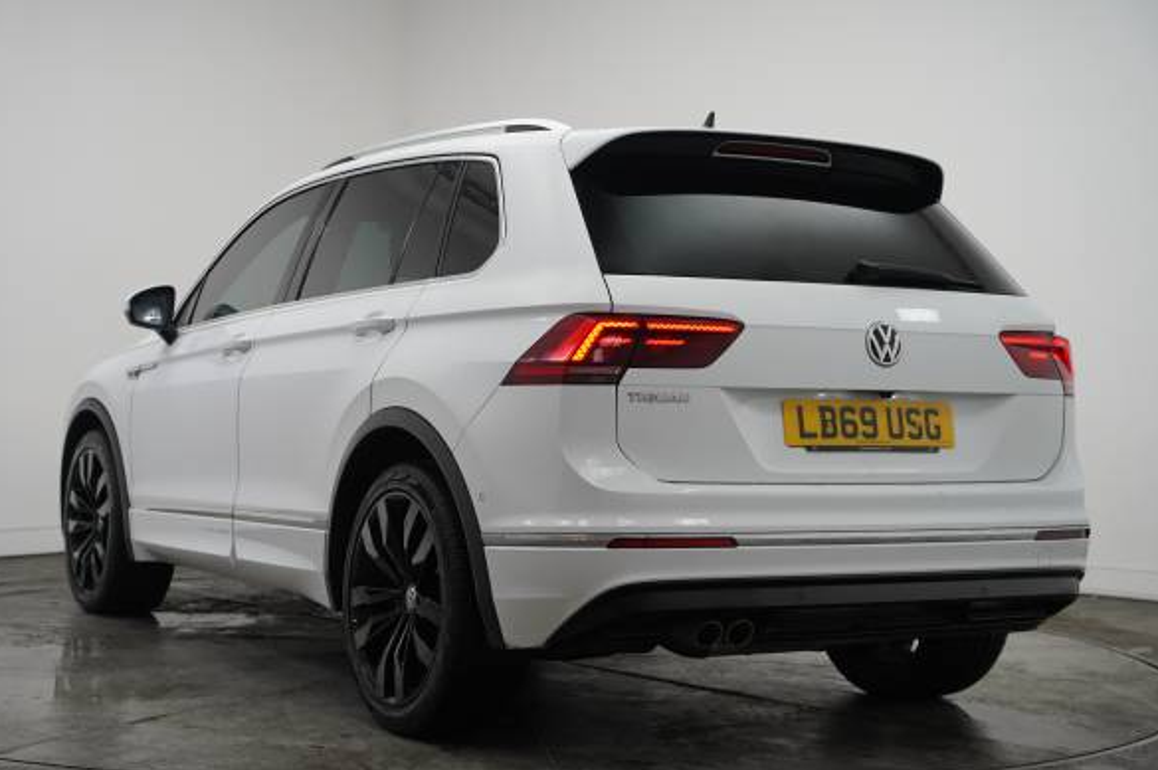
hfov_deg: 34.4
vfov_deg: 23.3
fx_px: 1868
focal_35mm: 58
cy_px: 406
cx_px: 562
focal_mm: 53.1
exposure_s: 1/160
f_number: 4
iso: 1000
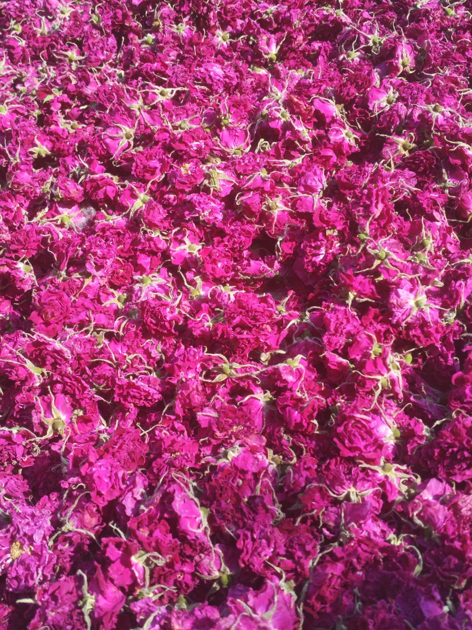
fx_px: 873
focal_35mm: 48
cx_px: 236
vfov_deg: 39.7
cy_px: 315
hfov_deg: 30.3
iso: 50
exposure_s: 1/300
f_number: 1.95
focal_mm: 5.52
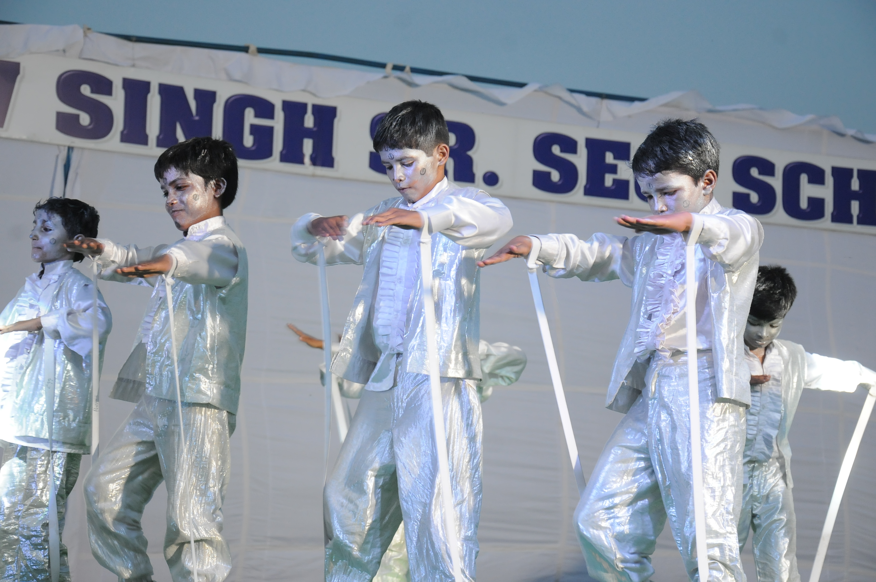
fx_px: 2114
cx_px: 438
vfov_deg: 15.7
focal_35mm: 87
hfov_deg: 23.4
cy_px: 291
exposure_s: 1/100
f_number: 5.6
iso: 1000
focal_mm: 58
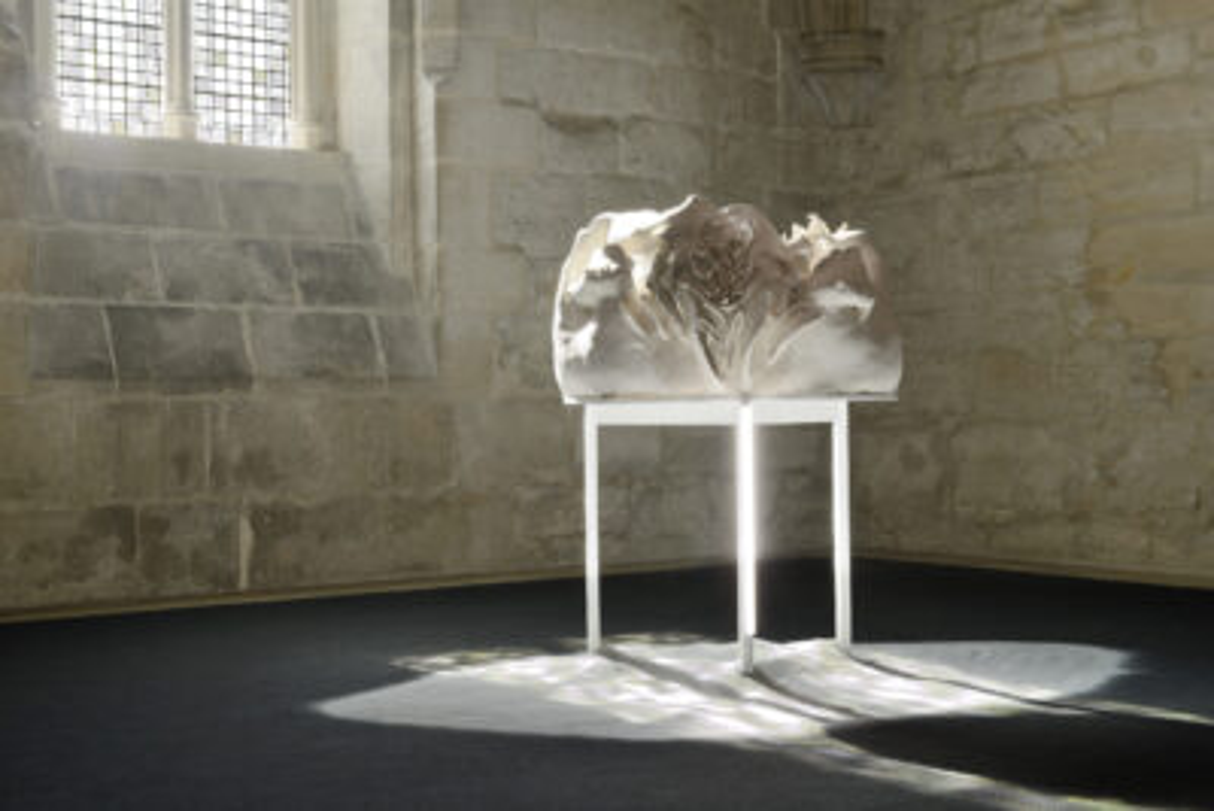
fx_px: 1754
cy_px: 406
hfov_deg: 38.2
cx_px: 607
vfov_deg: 26.0
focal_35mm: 52
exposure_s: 1/3
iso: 280
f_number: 16
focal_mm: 52
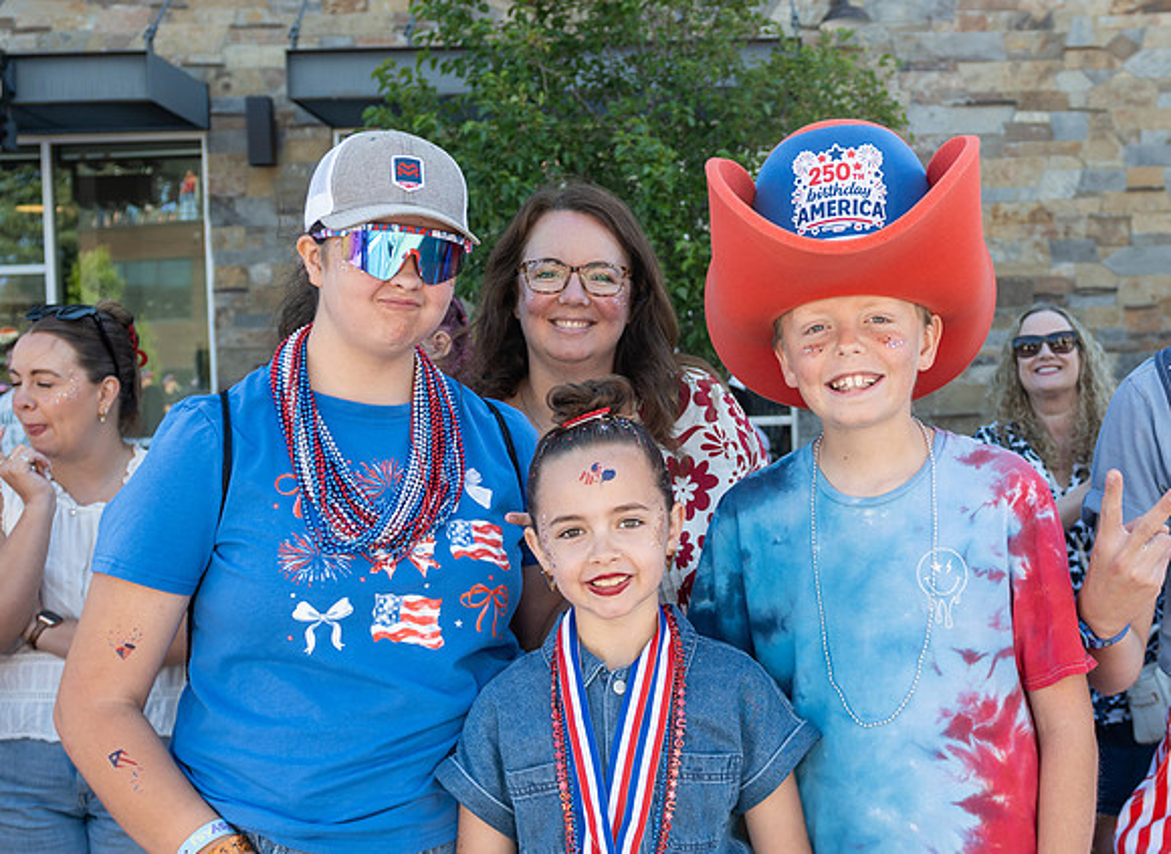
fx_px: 1567
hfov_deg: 40.5
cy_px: 415
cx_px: 769
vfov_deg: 30.5
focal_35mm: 47
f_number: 2.8
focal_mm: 24
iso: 100
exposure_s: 1/200
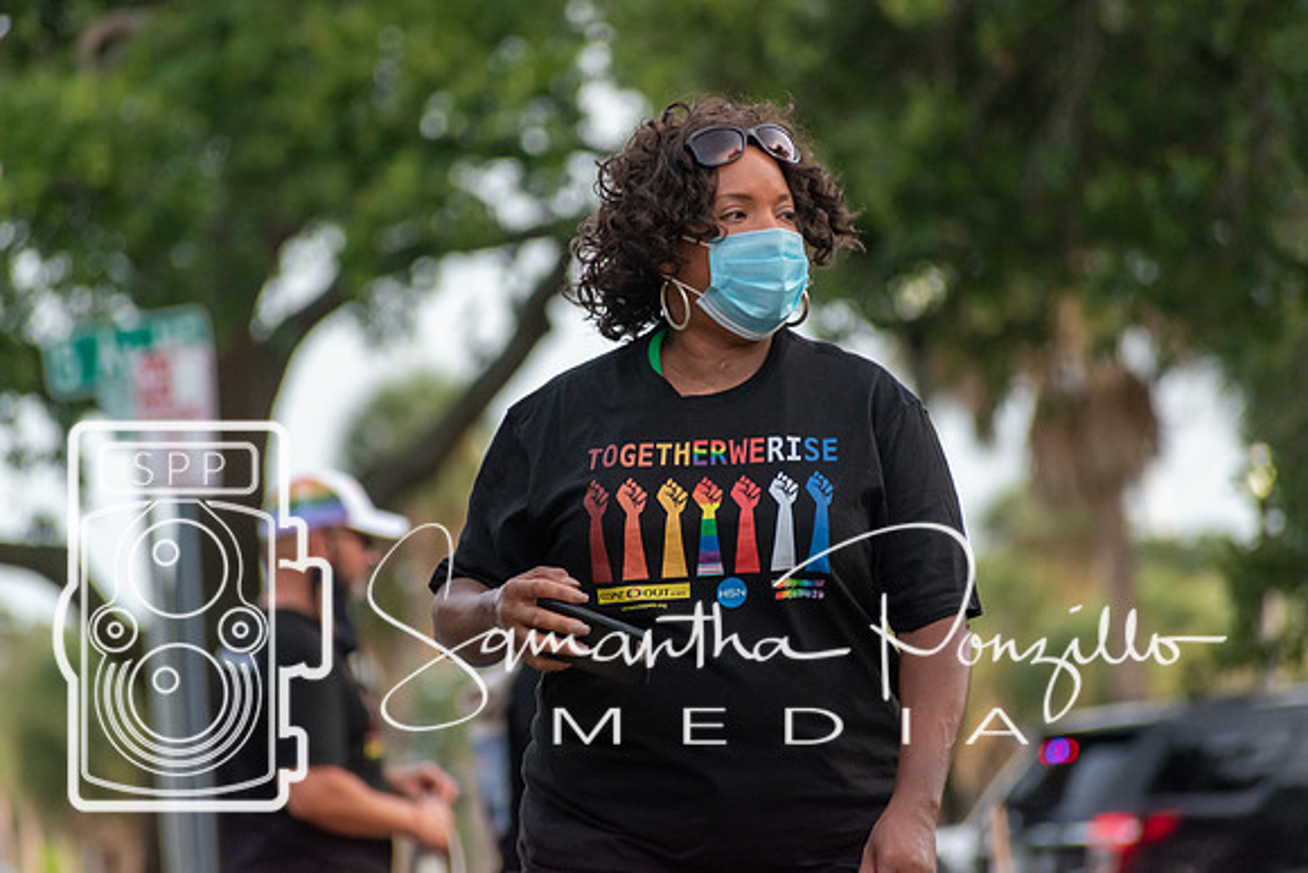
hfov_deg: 4.6
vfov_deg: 3.1
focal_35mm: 450
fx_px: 16353
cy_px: 436
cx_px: 654
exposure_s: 1/500
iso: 1000
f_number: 6.3
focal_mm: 300
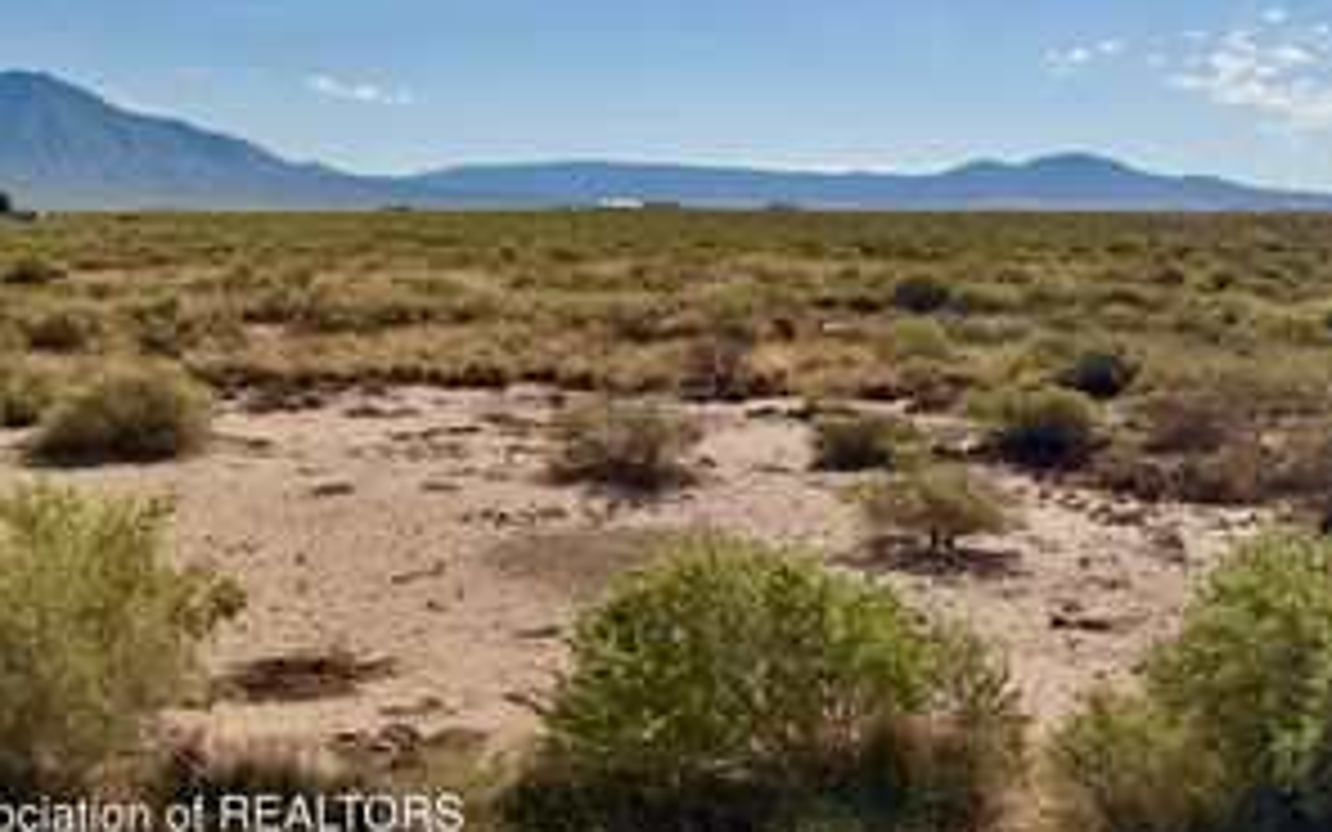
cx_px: 364
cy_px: 47
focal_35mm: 43
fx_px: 1561
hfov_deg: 44.9
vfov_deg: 28.4
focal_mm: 6.76
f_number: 1.78
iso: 64
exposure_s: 1/14286
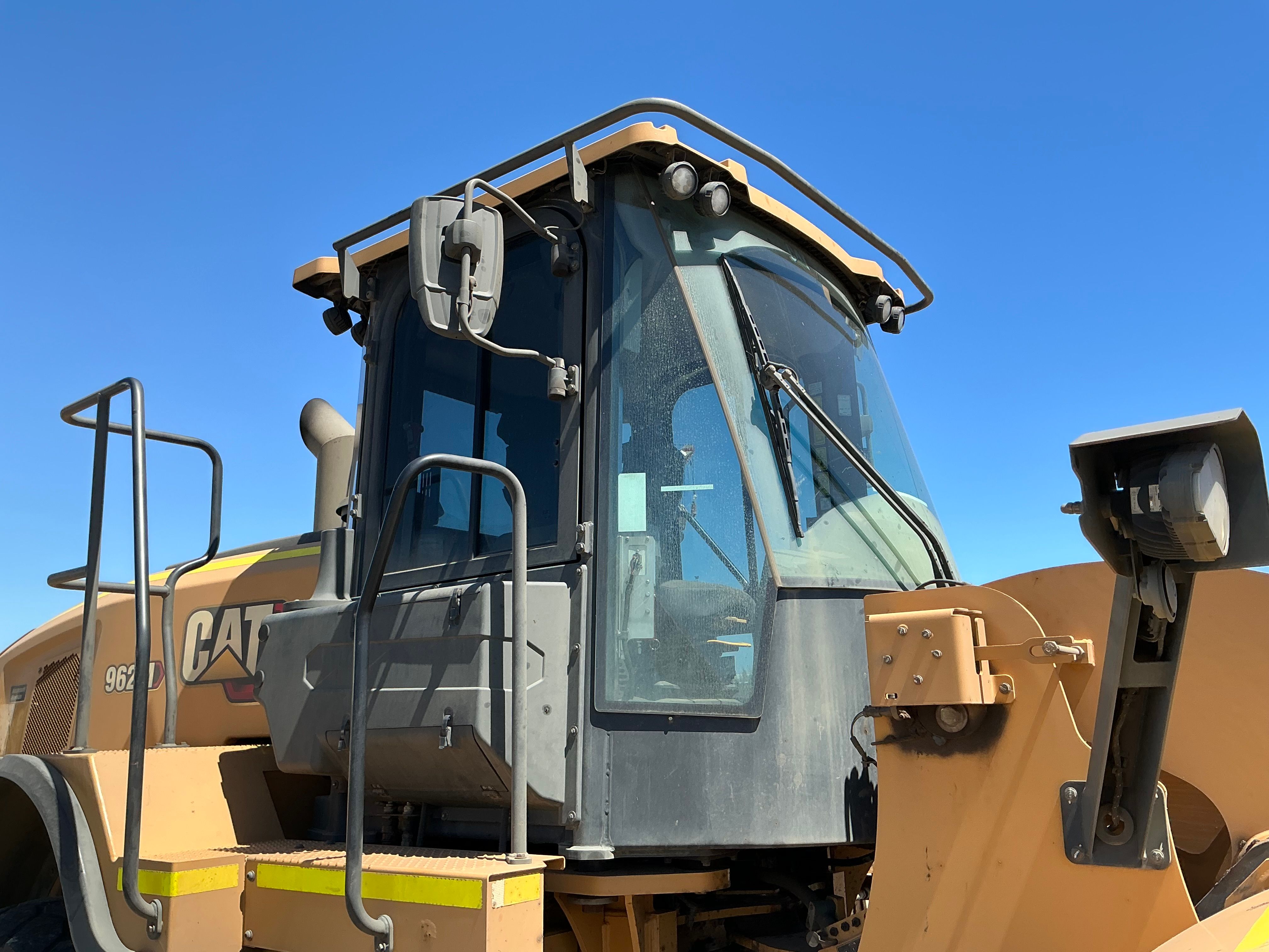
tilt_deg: +12.1
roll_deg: +2.1
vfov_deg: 49.7
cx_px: 634
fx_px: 1026
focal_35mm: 28
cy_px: 476
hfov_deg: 63.4
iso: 25
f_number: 1.8
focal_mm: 3
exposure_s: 1/1121
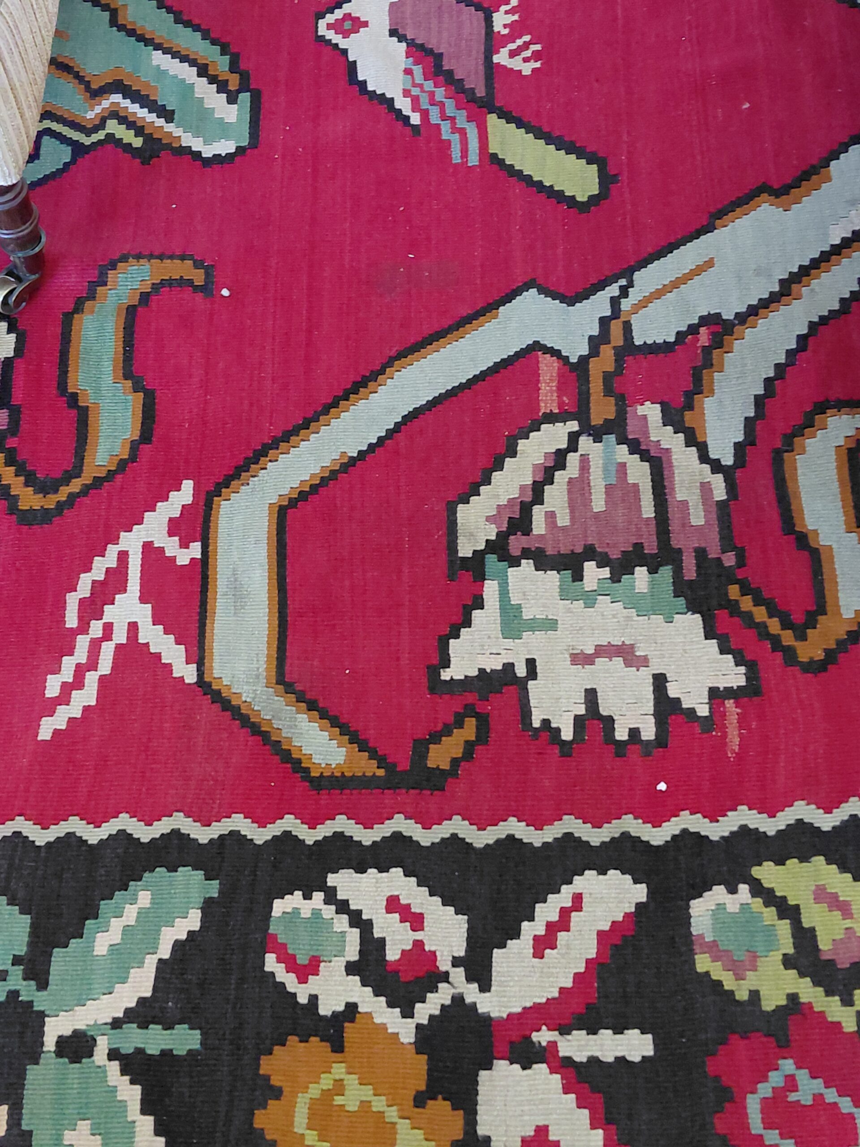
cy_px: 574
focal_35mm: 25
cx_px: 430
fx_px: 828
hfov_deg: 54.9
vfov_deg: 69.4
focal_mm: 4.69
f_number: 1.8
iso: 320
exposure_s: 1/24
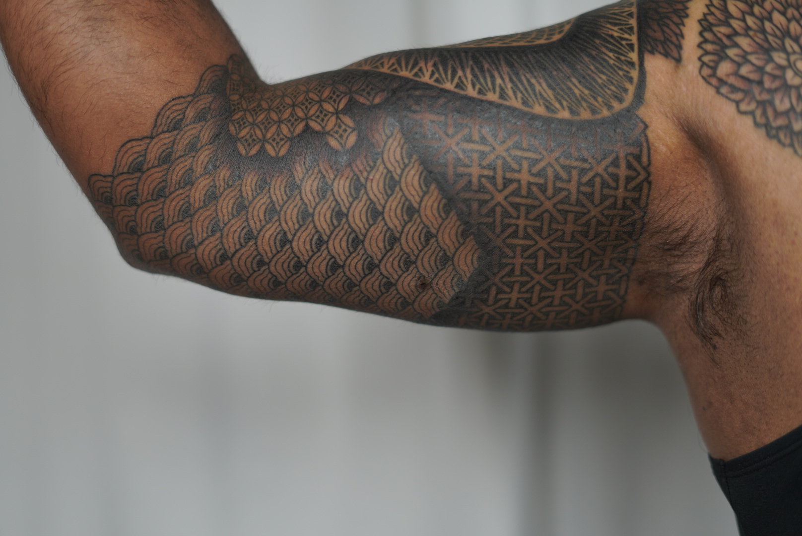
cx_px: 401
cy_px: 268
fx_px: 1115
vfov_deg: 27.0
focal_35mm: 50
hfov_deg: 39.6
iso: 200
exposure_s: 1/800
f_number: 2.2
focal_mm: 50
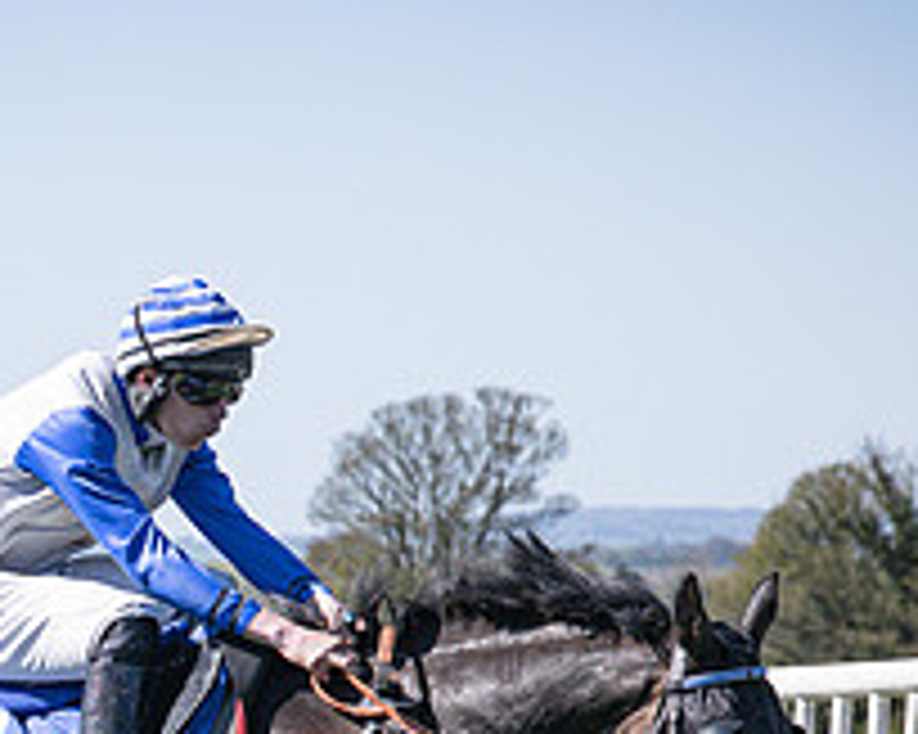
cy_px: 841
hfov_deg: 6.9
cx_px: 152
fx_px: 7631
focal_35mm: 281
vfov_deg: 5.5
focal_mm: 70
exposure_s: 1/2000
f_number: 5
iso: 220
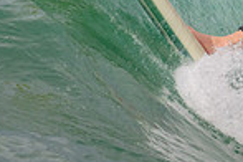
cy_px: -32
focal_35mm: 3149
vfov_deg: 0.4
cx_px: 456
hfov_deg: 0.7
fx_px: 21254
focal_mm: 800
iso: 1250
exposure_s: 1/2000
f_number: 11
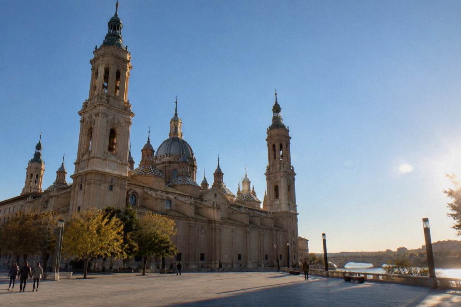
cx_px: 230
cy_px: 154
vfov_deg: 53.1
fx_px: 307
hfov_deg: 73.8
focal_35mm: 24
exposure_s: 1/125
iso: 200
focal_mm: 24
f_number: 10
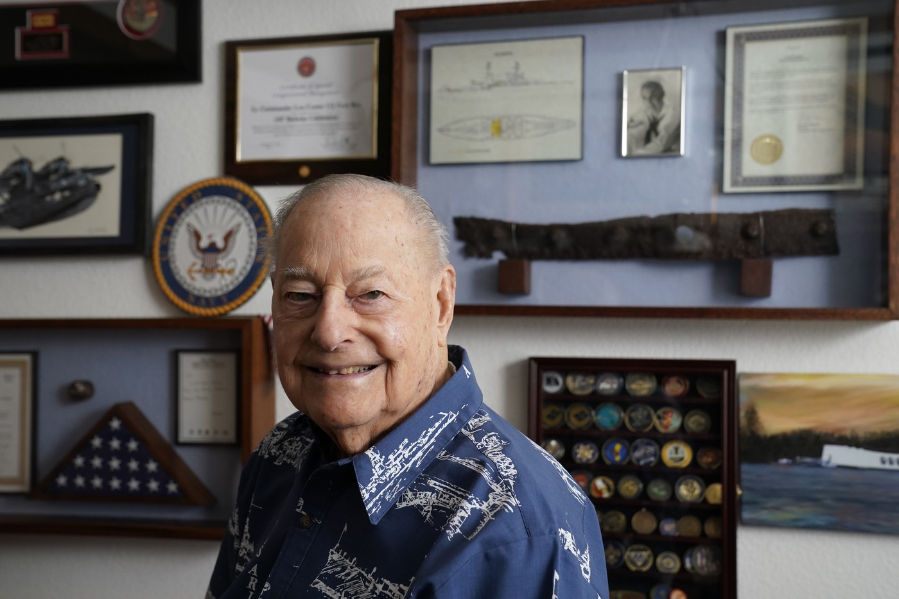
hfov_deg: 46.4
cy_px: 300
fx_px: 1049
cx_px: 450
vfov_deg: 31.9
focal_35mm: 42
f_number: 4.5
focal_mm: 42
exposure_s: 1/160
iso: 2000
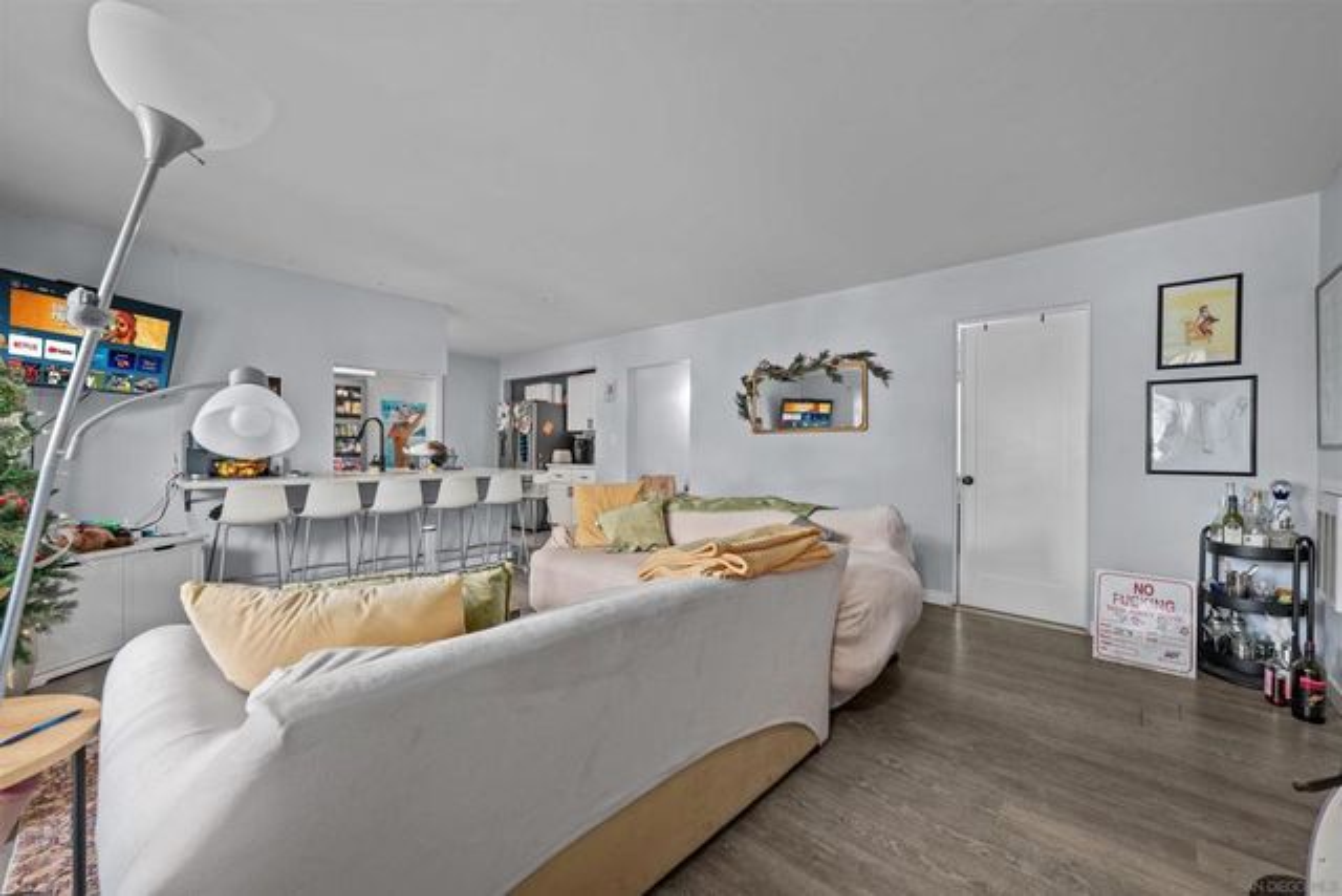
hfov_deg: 104.2
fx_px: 522
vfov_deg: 81.2
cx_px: 671
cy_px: 448
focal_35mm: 14
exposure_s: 3
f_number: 8
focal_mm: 14
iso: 100
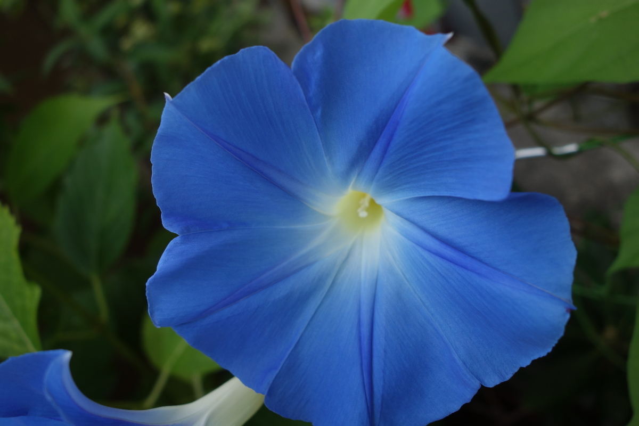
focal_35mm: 28
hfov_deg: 65.5
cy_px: 213
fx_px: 497
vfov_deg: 46.4
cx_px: 320
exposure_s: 1/100
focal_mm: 10.4
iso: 125
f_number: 3.5
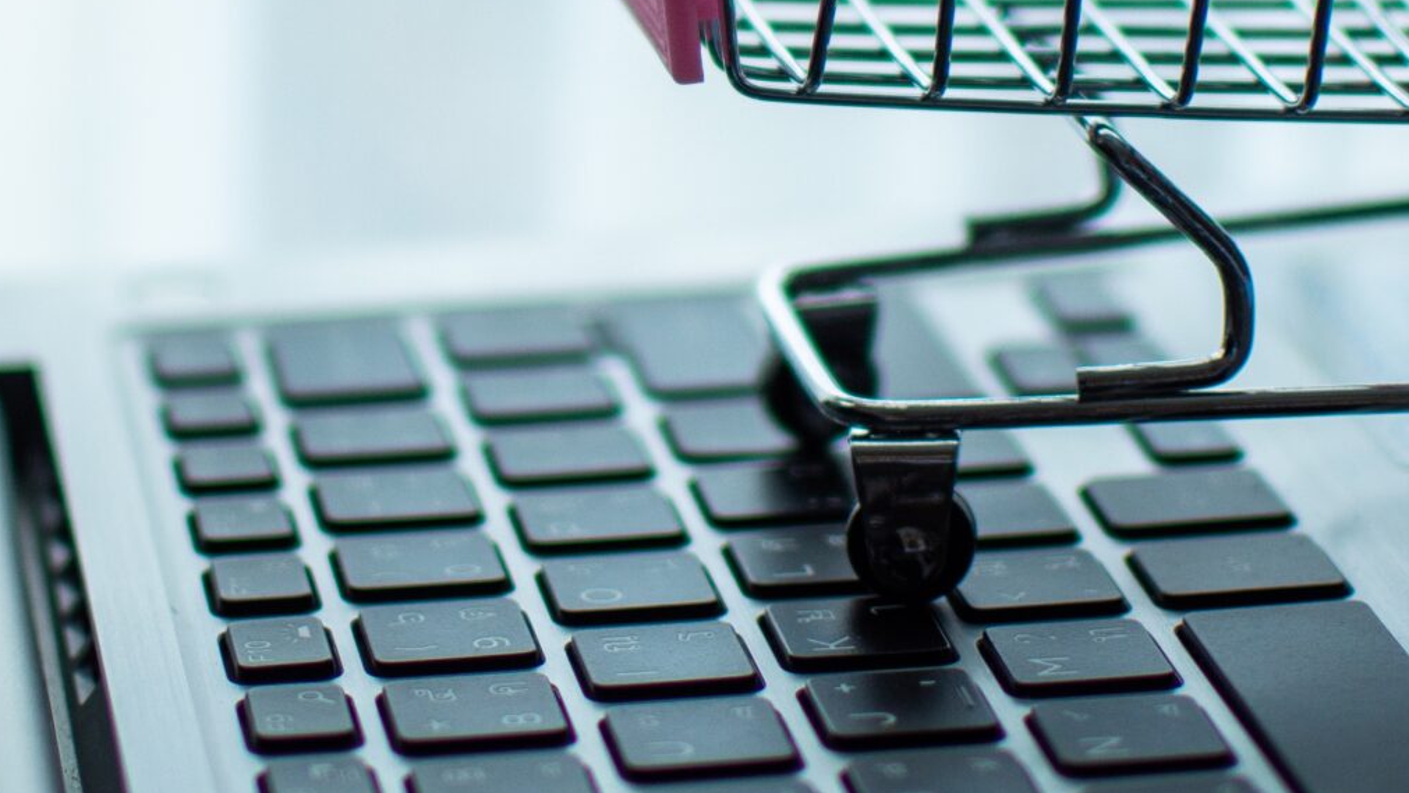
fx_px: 5455
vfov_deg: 8.2
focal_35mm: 146
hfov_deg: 14.7
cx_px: 718
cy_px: -177
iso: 100
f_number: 1.8
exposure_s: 1/2500
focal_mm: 35
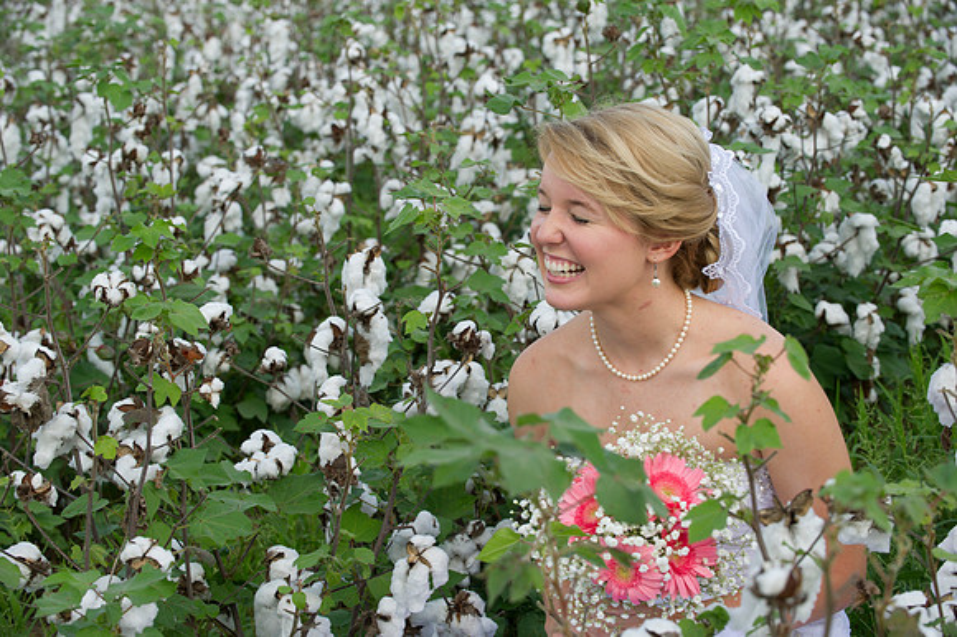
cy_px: 318
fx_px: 2524
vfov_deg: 14.4
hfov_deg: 21.5
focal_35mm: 95
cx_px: 478
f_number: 6.3
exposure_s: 1/200
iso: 160
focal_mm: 95
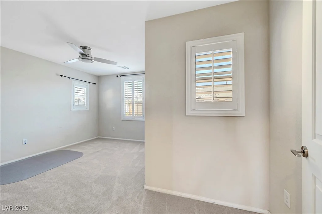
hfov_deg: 104.3
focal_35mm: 14
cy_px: 107
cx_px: 161
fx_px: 125
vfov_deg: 81.1
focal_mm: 14
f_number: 8
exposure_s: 1/25
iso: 800
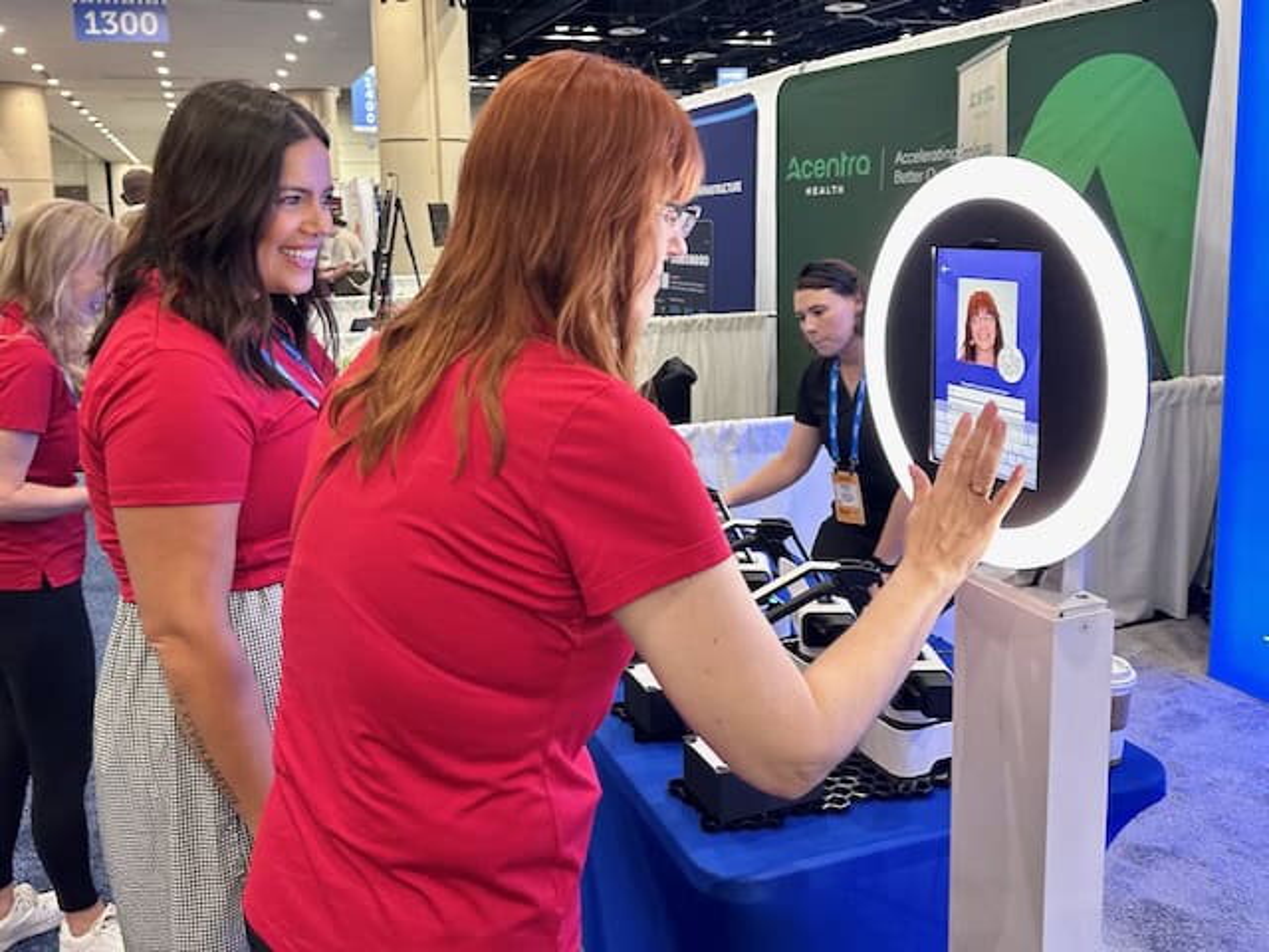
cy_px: 476
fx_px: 880
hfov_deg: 71.6
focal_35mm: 24
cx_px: 634
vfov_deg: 56.8
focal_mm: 6.9
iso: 200
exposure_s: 1/60
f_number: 1.8
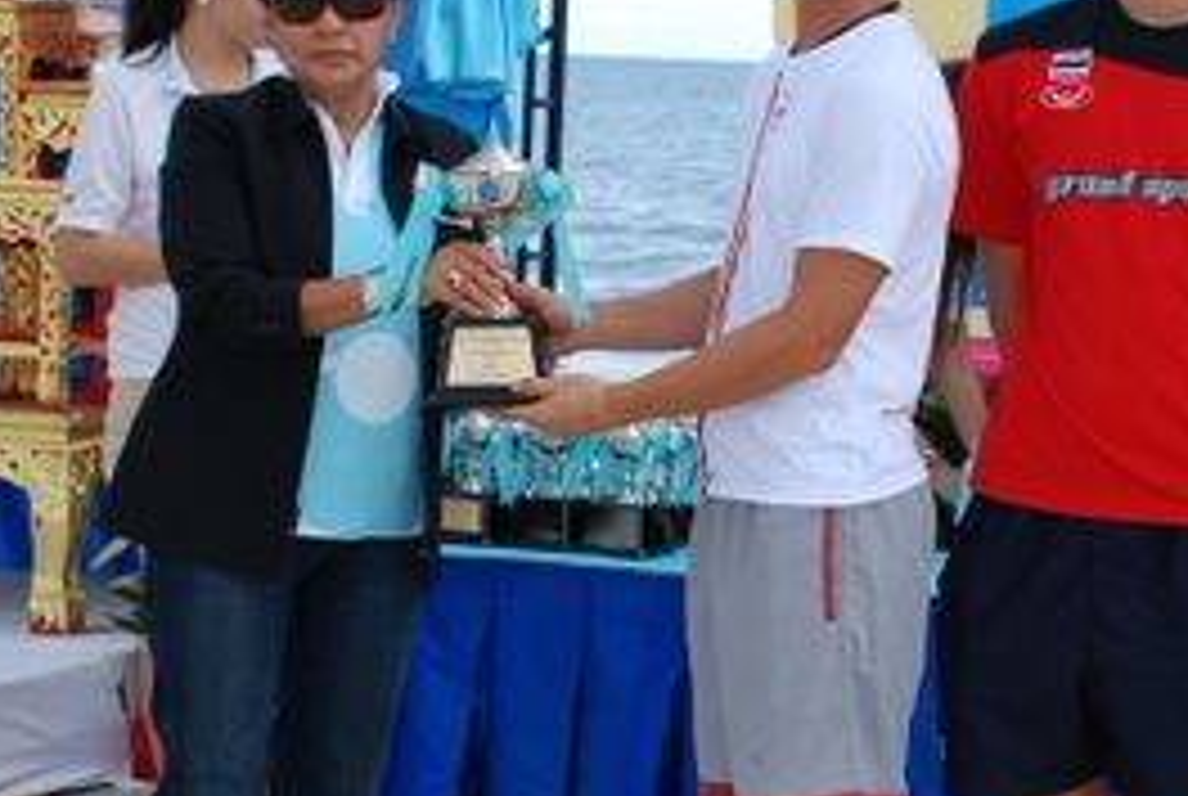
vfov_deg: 10.8
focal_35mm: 127
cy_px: 429
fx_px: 4205
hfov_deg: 16.0
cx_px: 842
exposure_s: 1/200
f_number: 5.6
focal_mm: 35
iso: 125
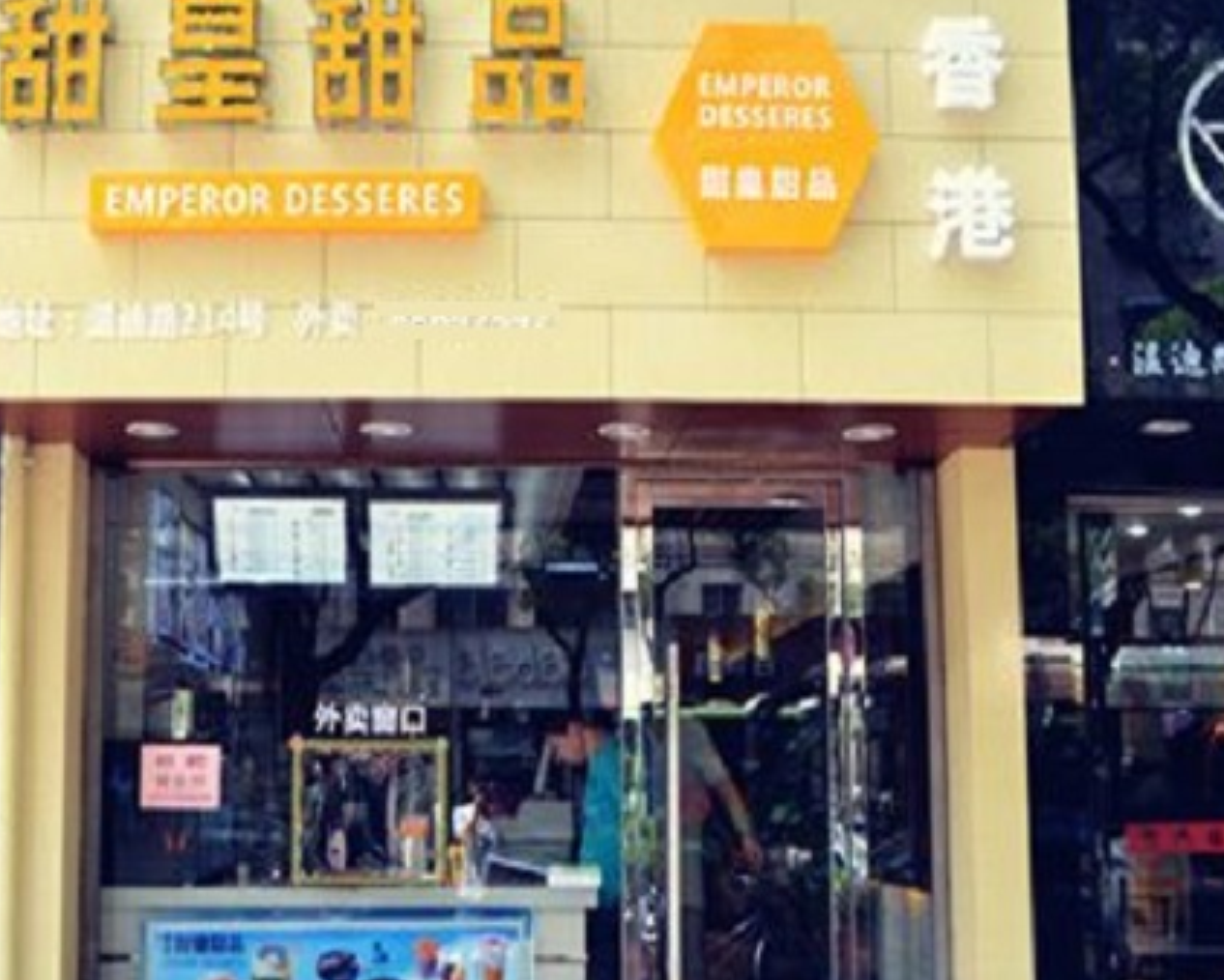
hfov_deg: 45.6
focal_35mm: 40
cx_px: 505
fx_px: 1450
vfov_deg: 37.3
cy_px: 455
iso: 100
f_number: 5.6
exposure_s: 1/80
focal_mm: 20
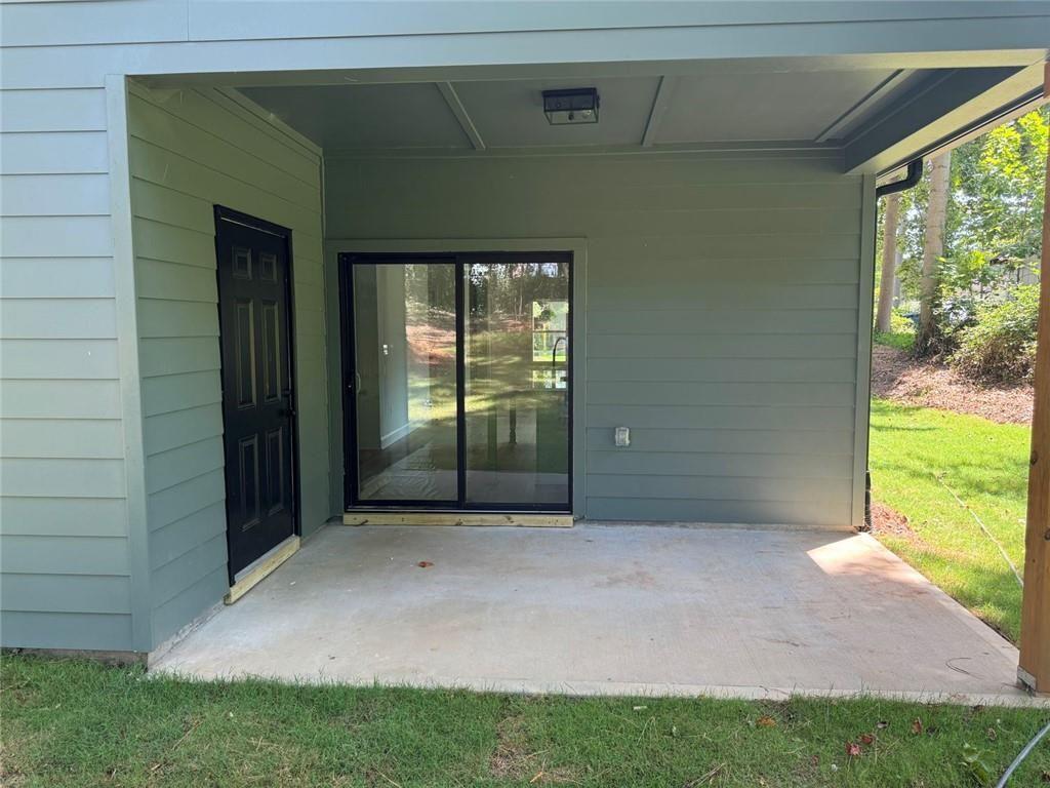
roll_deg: +1.6
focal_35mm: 24
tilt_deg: -5.7
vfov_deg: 56.8
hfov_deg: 71.6
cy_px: 394
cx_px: 525
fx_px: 728
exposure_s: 1/172
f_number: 1.78
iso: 100
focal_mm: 6.76
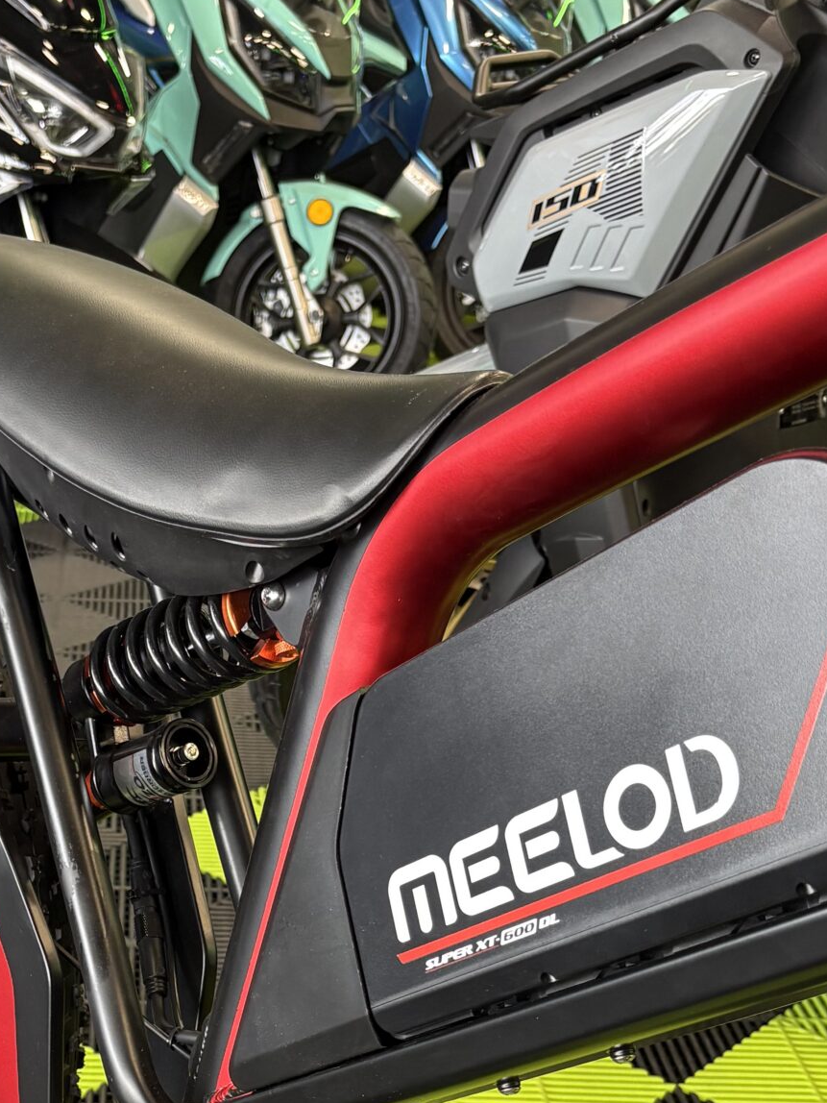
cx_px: 157
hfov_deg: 24.8
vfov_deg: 31.9
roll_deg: -2.4
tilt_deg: -27.3
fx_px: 1848
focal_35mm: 58
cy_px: 953
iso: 160
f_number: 1.6
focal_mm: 5.96
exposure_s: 1/60
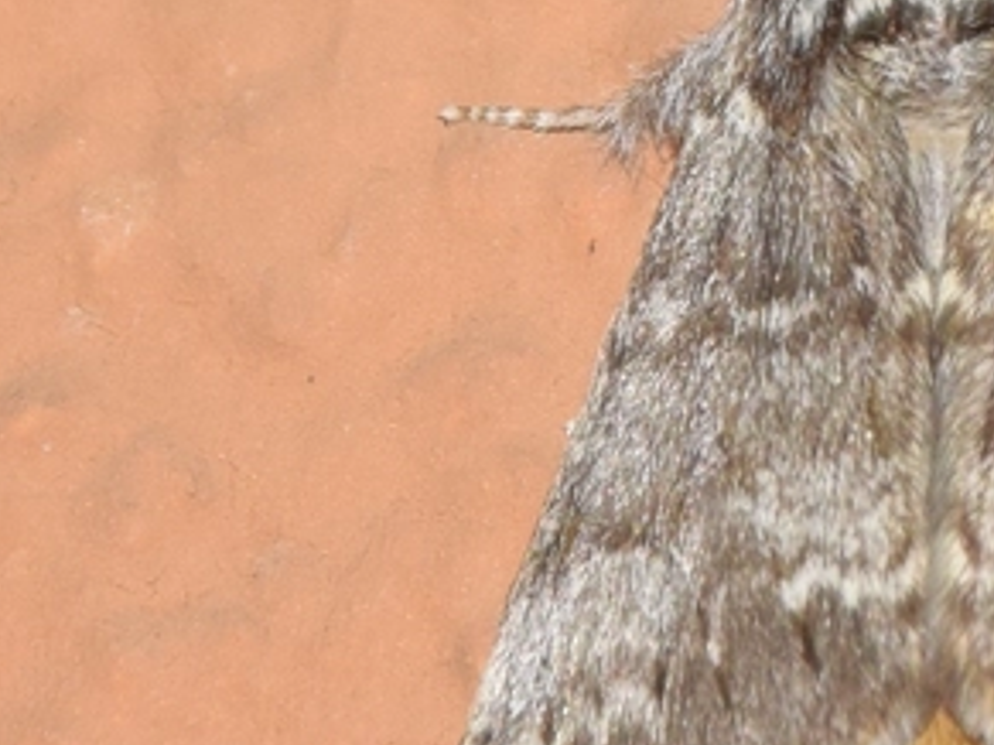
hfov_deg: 4.5
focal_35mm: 444
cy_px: 362
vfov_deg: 3.3
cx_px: 984
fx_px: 12744
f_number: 14
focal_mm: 140
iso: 500
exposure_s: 1/60
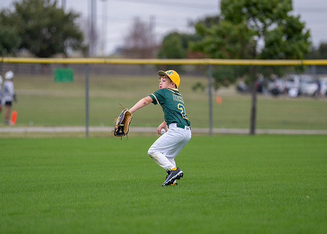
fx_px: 2432
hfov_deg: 7.7
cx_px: 172
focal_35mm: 262
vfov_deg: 5.5
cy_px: 110
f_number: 2.8
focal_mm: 200
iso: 320
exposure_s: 1/1600
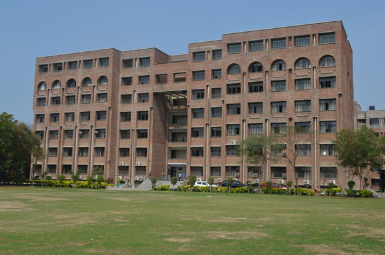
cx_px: 192
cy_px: 128
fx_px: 448
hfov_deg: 46.5
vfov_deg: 31.8
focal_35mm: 42
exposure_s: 1/250
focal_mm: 28
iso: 100
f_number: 8
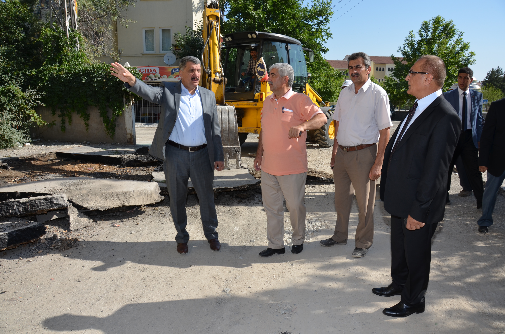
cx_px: 252
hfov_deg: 67.5
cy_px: 167
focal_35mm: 27
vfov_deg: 47.7
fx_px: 378
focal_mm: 18
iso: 100
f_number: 8
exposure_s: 1/250
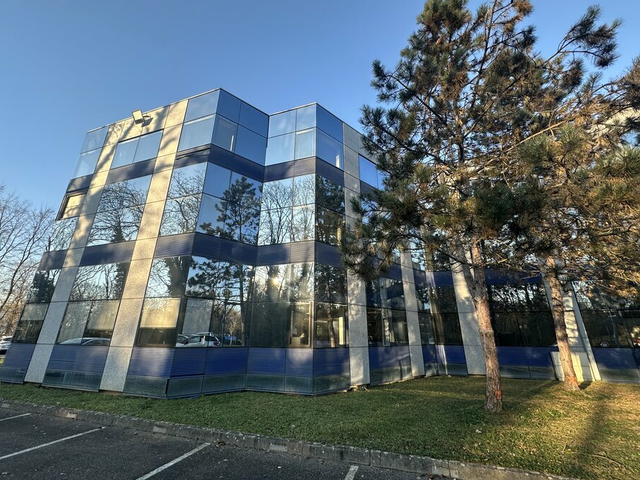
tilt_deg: +20.6
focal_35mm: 15
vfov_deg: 81.7
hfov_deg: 98.2
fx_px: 277
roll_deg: -0.7
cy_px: 235
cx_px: 316
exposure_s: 1/274
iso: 40
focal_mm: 2.22
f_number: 2.2
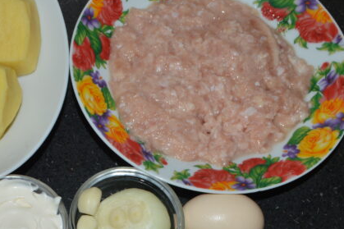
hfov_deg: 29.7
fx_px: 630
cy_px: 198
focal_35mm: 66
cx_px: 64
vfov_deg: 20.3
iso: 100
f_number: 8
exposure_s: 1/60
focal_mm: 18
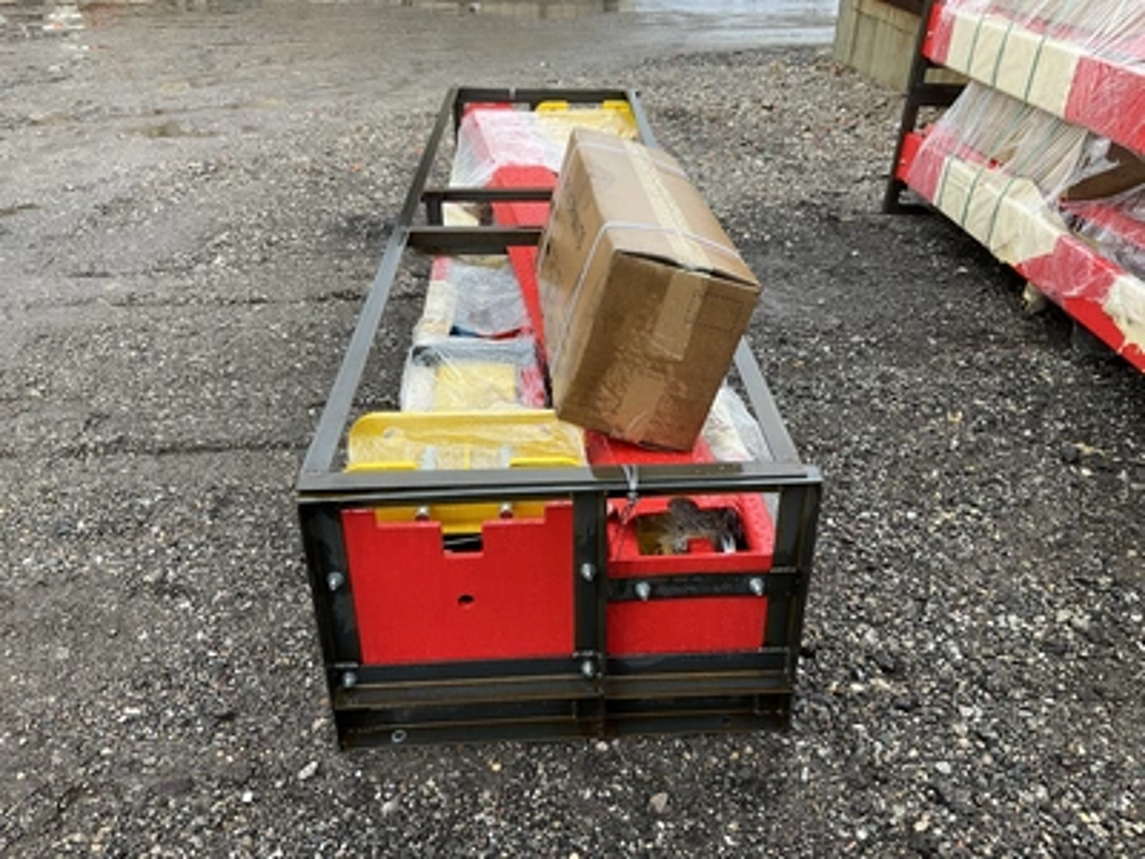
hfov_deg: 61.7
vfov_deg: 48.2
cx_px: 572
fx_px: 959
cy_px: 430
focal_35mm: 29
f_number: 1.8
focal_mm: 3
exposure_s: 1/122
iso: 20
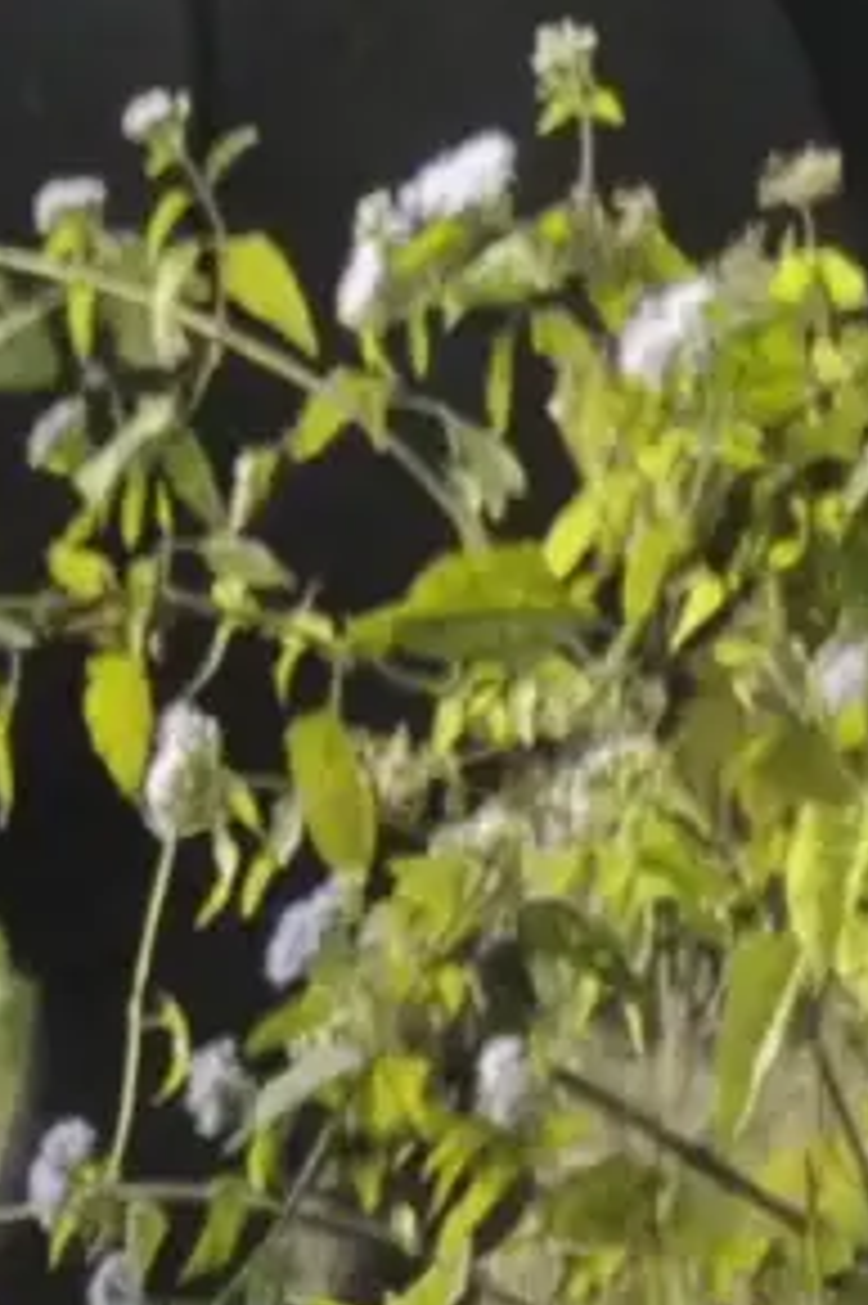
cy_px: 947
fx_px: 63869
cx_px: -4016
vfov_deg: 1.2
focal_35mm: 1764
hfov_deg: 0.8
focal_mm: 200
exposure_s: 1/400
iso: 1250
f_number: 10
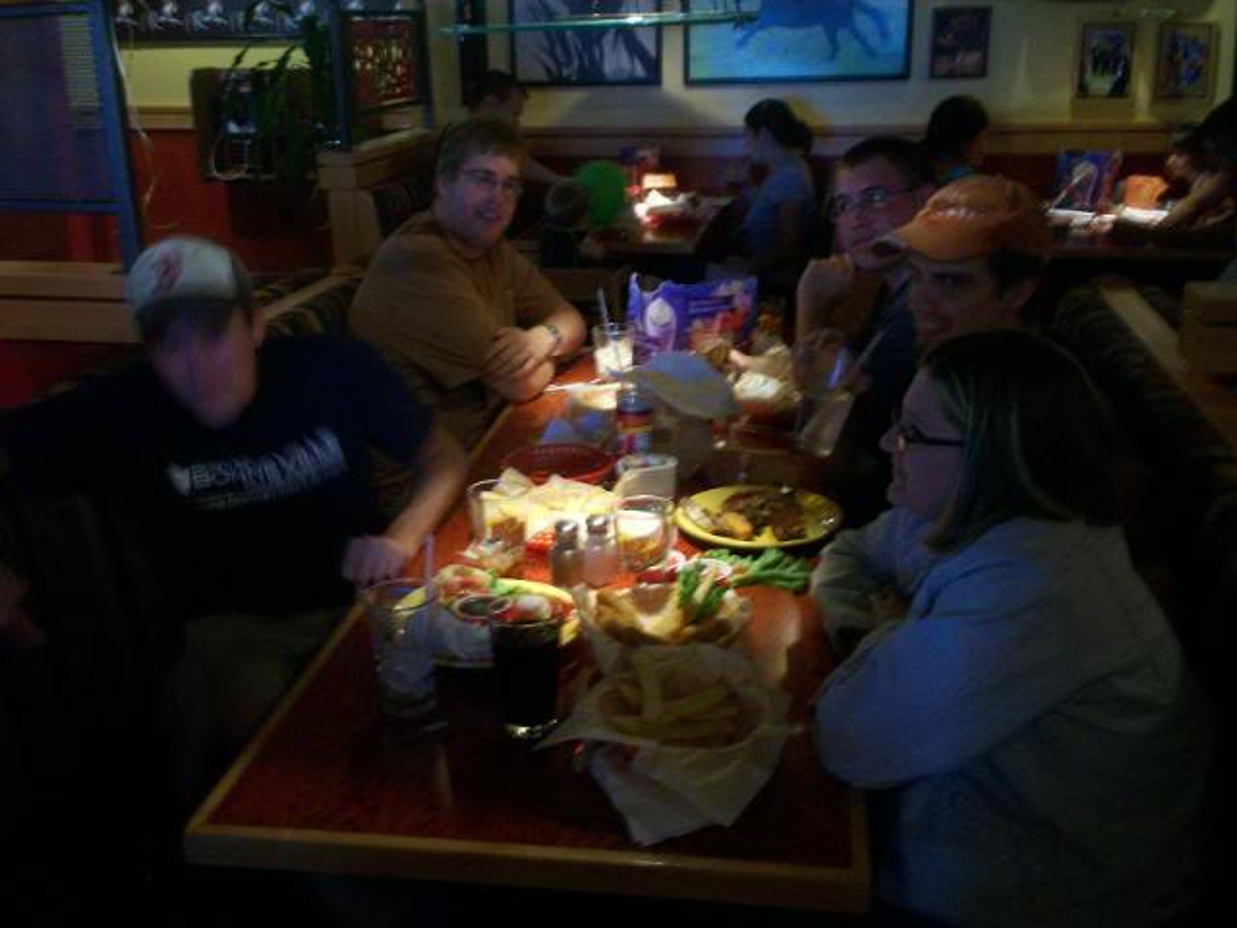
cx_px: 618
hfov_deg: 51.4
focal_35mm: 36
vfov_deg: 39.7
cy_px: 464
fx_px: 1286
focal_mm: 6
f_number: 4.5
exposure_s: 1/8
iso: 200
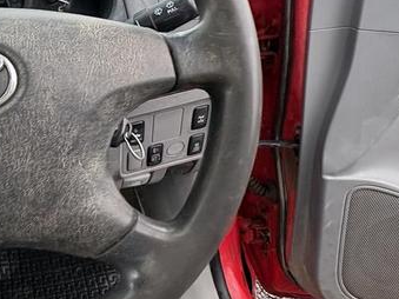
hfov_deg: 45.5
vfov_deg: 38.3
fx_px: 426
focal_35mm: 37
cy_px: 102
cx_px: 40
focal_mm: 2.22
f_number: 2.2
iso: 125
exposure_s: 1/136
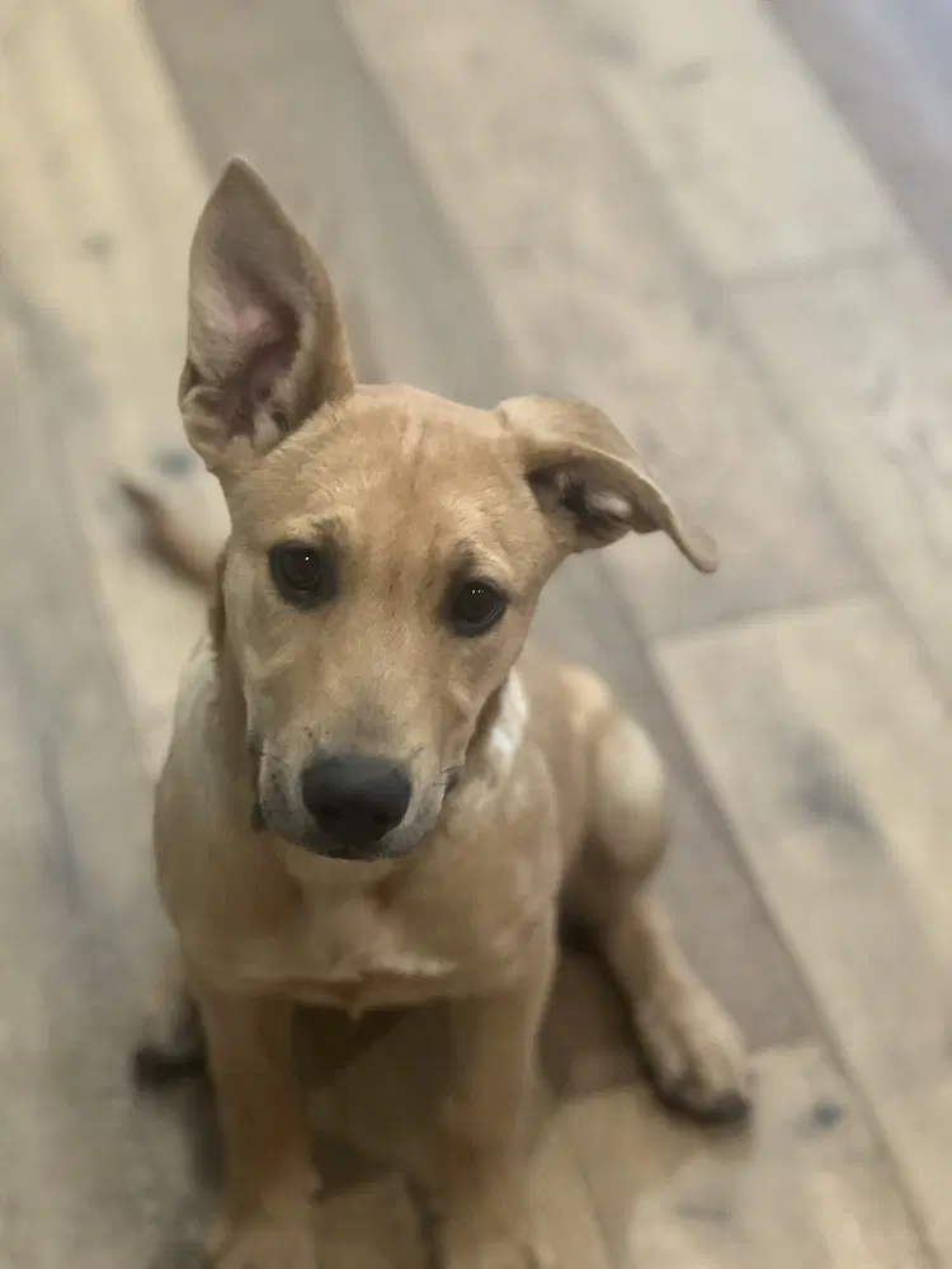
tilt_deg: -45.1
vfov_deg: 25.3
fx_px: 2824
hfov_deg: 19.1
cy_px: 634
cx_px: 476
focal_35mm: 77
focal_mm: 9
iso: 400
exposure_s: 1/20
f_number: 2.8
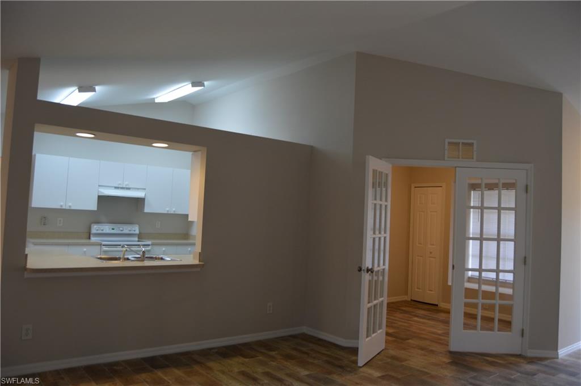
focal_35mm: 27
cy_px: 193
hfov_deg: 67.4
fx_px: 435
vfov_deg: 47.8
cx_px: 290
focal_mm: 18
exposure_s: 1/80
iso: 400
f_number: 4.5
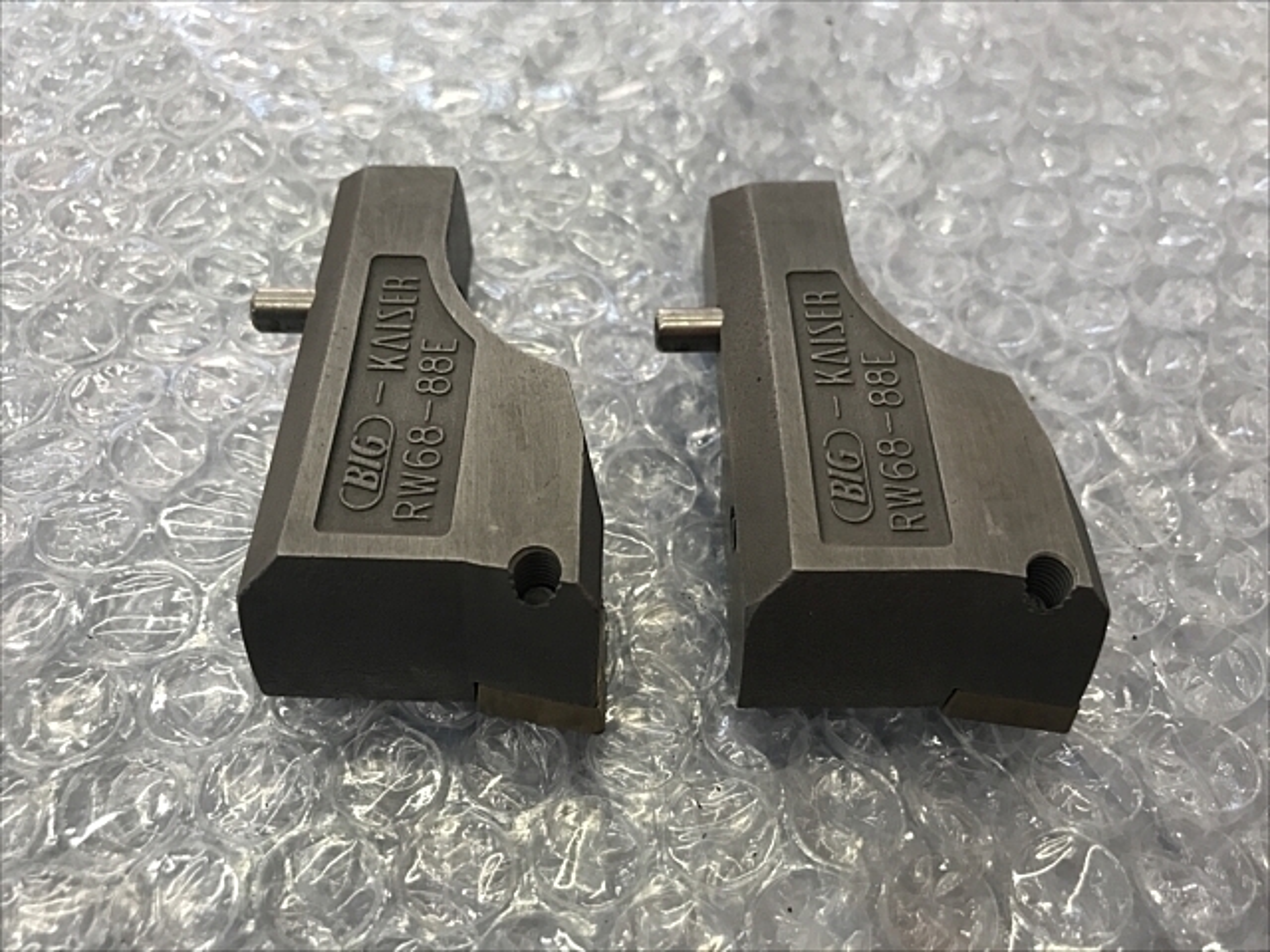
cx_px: 635
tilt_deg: -54.7
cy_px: 476
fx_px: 1027
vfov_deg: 49.7
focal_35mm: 28
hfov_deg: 63.4
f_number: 1.8
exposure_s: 1/40
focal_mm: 3.99
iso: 25
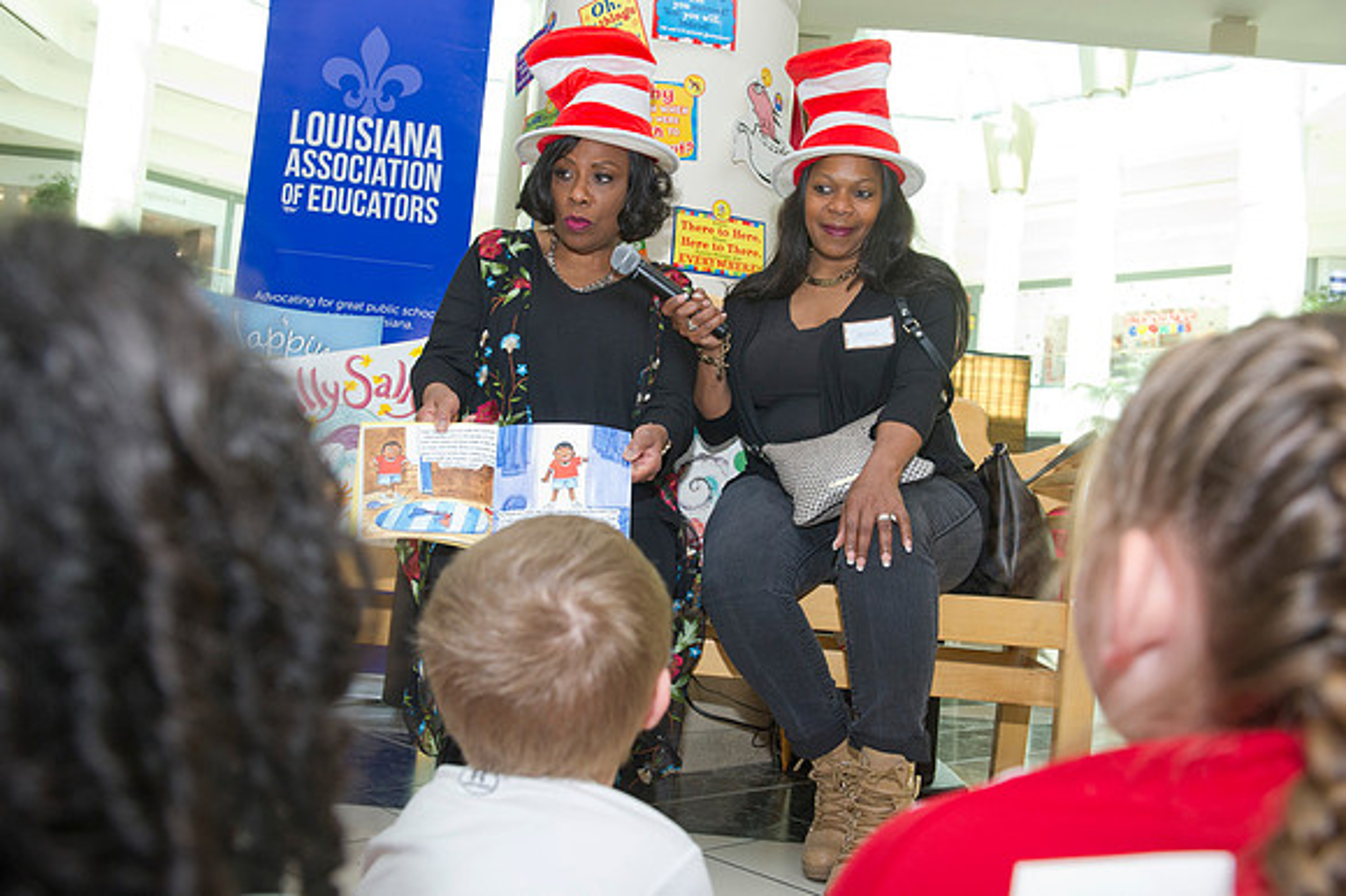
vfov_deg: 38.8
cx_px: 673
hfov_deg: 55.8
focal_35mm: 34
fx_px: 1270
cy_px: 448
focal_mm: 34
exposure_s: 1/250
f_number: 5.6
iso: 1250
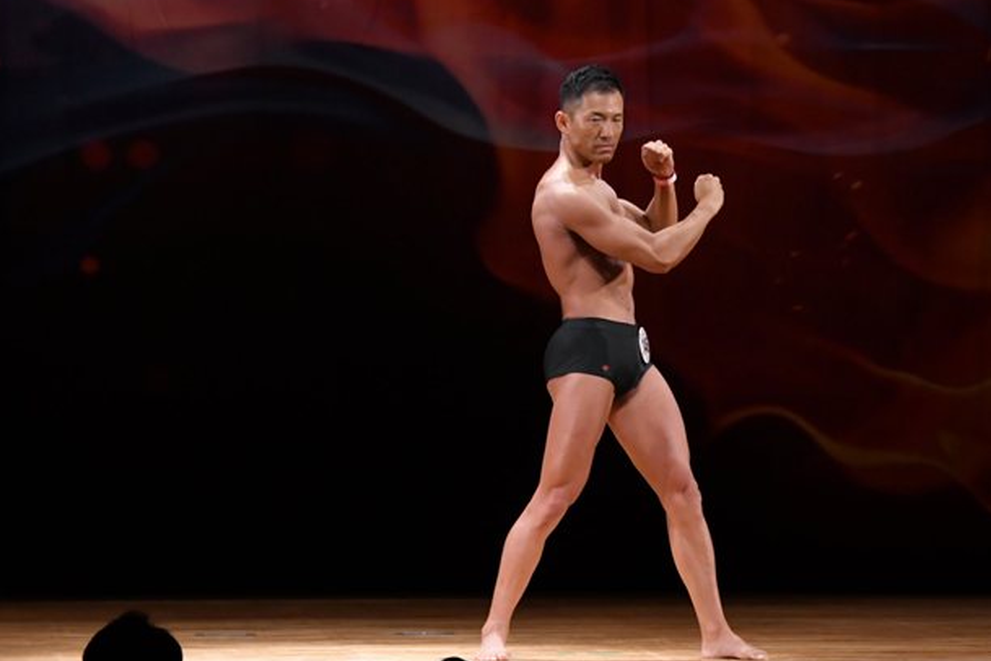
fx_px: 7074
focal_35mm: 257
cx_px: 538
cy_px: 342
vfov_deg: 5.3
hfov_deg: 8.0
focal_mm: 135
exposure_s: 1/400
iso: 3200
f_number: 5.6
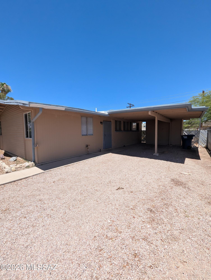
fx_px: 105
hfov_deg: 90.0
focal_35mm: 13
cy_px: 140
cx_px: 106
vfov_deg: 106.1
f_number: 2.2
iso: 52
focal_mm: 1.95
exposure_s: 1/1089
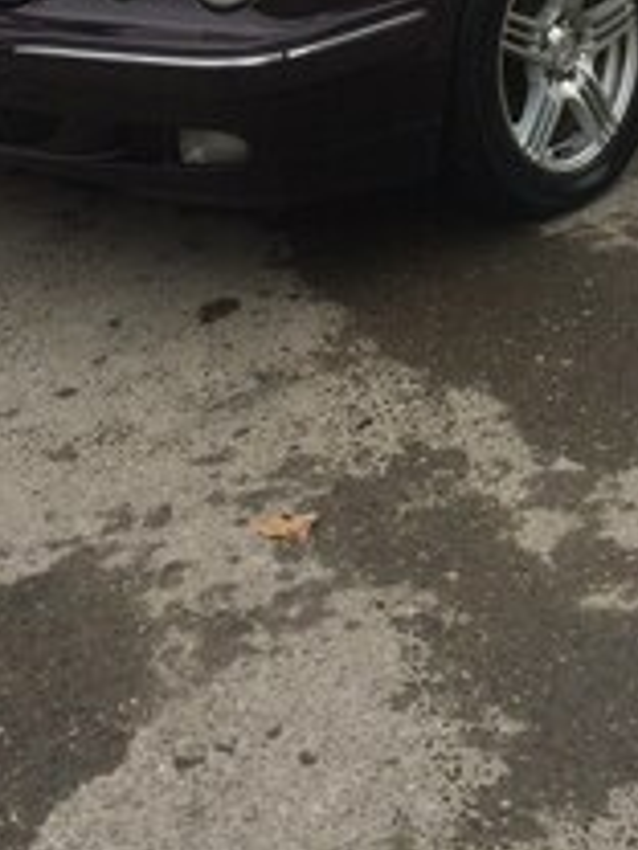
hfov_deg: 21.1
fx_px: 1696
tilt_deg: -12.0
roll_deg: +5.0
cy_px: -119
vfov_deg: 25.8
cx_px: 483
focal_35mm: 69
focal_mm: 4.15
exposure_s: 1/366
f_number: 2.2
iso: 32
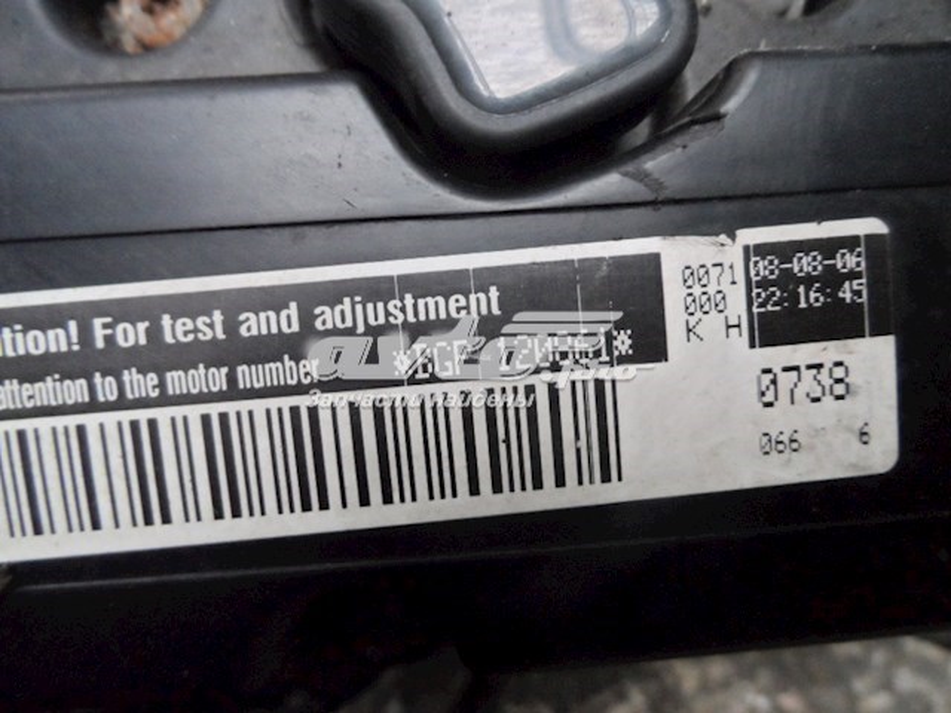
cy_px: 356
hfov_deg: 71.6
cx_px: 476
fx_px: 659
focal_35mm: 24
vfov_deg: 56.8
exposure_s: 1/30
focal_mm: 4
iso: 640
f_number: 3.2
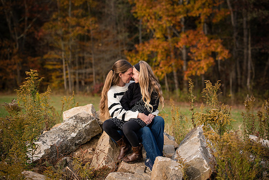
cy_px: 90
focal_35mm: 85
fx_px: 635
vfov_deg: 16.1
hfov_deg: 23.9
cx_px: 134
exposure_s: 1/2000
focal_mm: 85
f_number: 3.5
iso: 720
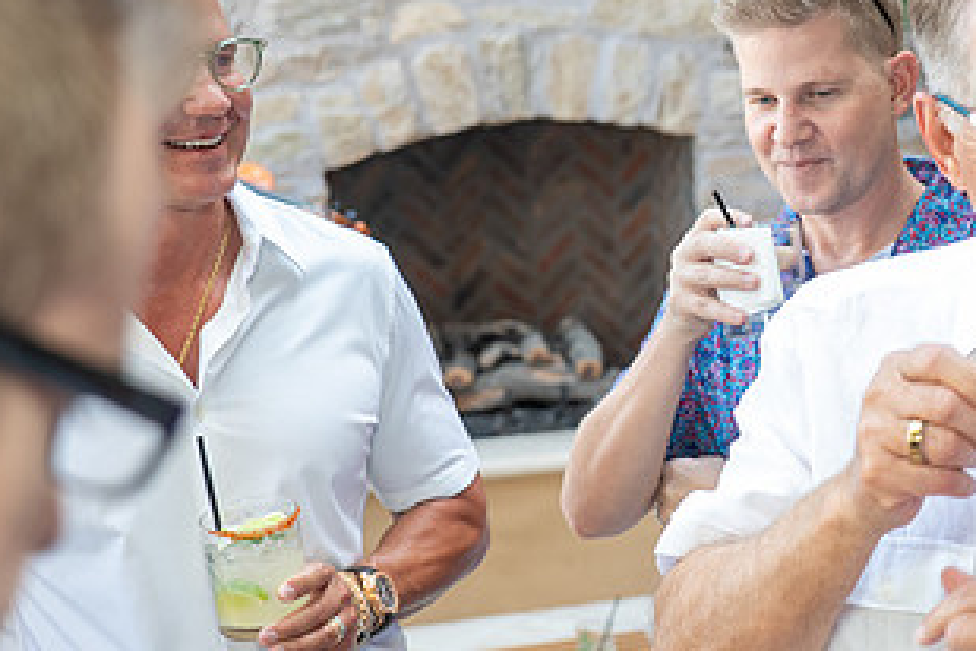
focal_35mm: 75
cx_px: 670
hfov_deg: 26.8
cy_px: 327
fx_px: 2033
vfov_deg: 18.2
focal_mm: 40
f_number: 4
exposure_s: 1/200
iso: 400
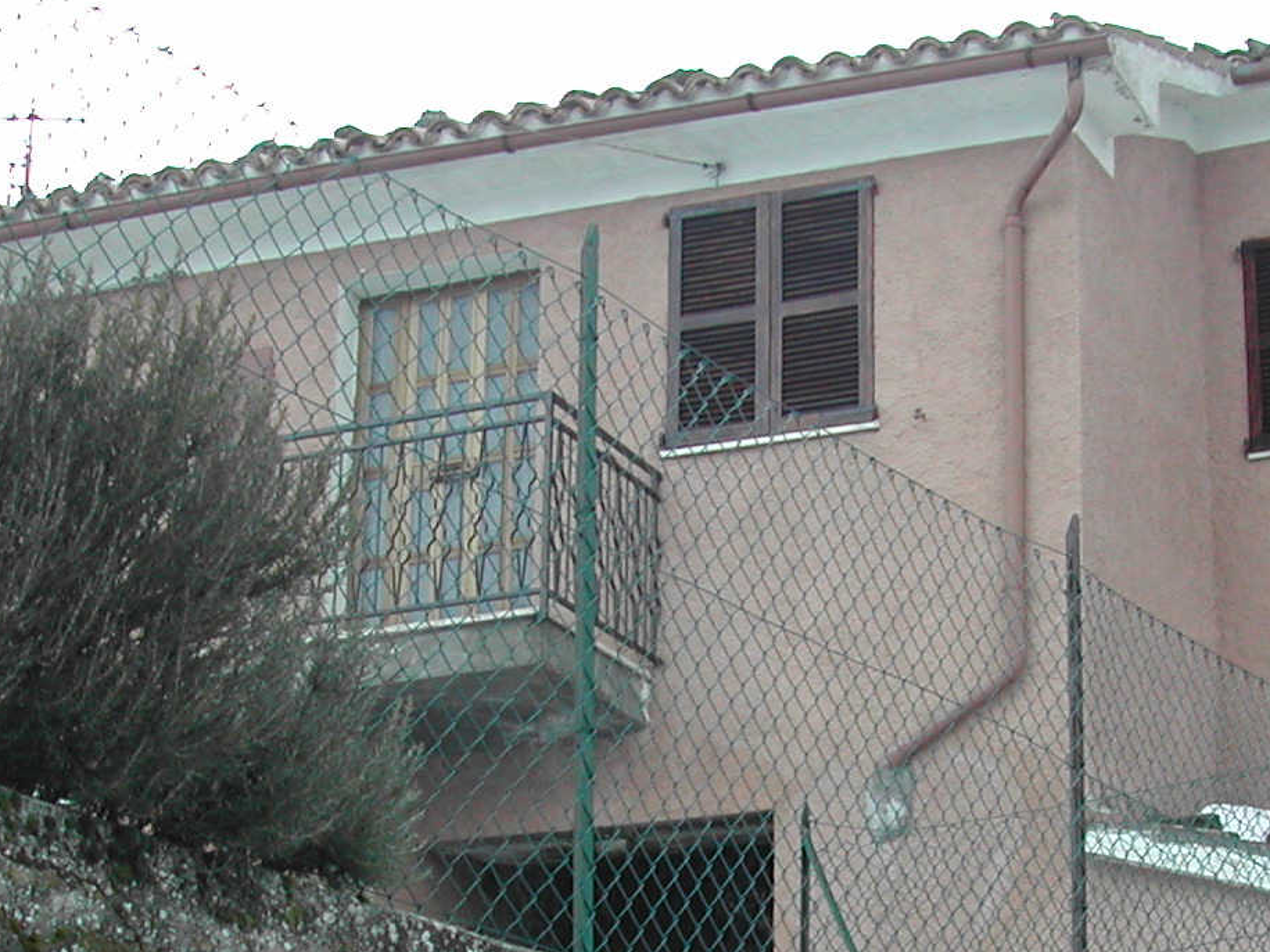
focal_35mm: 85
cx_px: 806
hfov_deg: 23.0
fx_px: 3119
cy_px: 811
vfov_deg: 17.2
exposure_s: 1/140
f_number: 2.8
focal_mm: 8
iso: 100
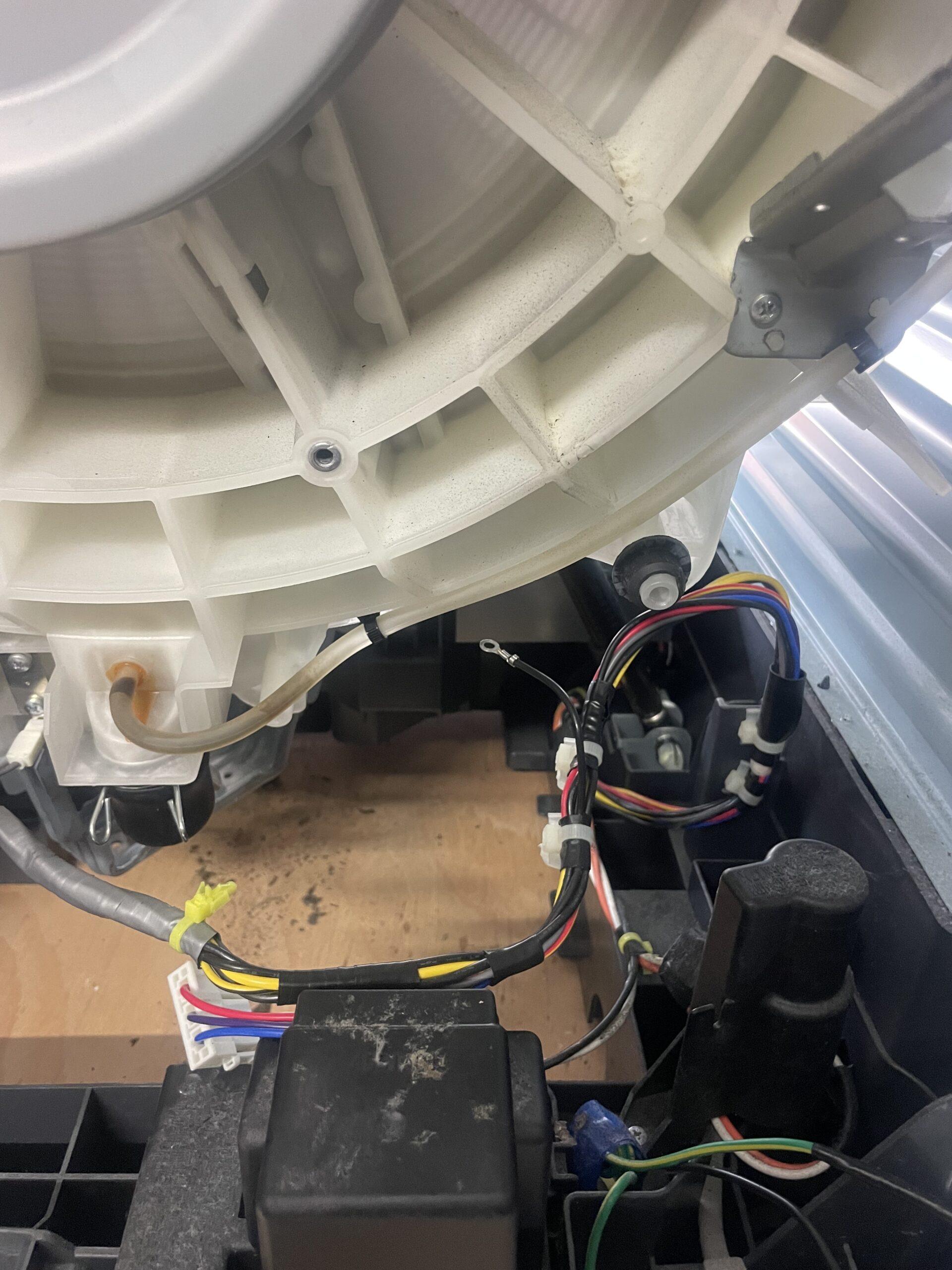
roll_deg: -1.7
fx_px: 953
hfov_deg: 53.1
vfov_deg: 67.3
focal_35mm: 26
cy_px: 635
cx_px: 476
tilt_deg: -30.6
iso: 500
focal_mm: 4.2
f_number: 1.6
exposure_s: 1/60
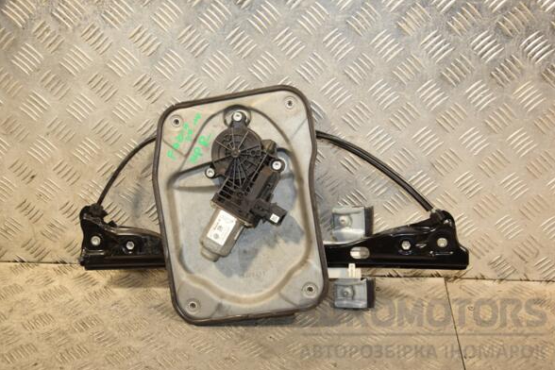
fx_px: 802
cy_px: 187
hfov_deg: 38.2
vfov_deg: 26.0
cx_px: 281
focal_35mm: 52
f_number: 5
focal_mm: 34
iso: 800
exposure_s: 1/160
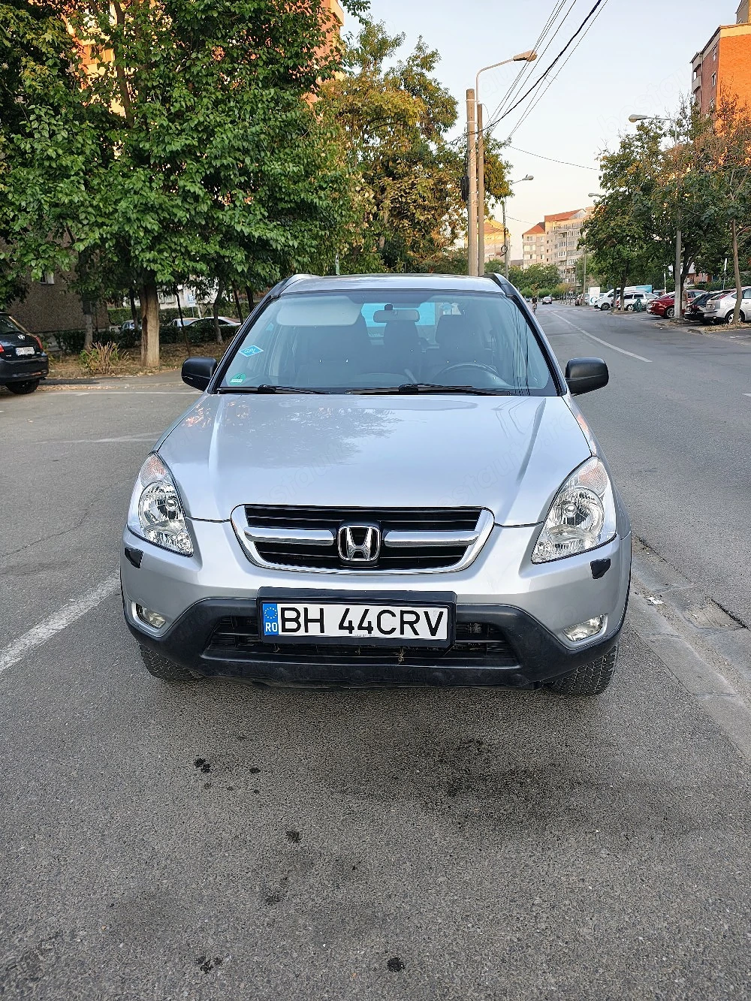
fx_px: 665
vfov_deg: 73.9
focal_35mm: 23
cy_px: 500
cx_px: 376
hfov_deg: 58.9
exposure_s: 1/204
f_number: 1.6
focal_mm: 6.57
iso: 363
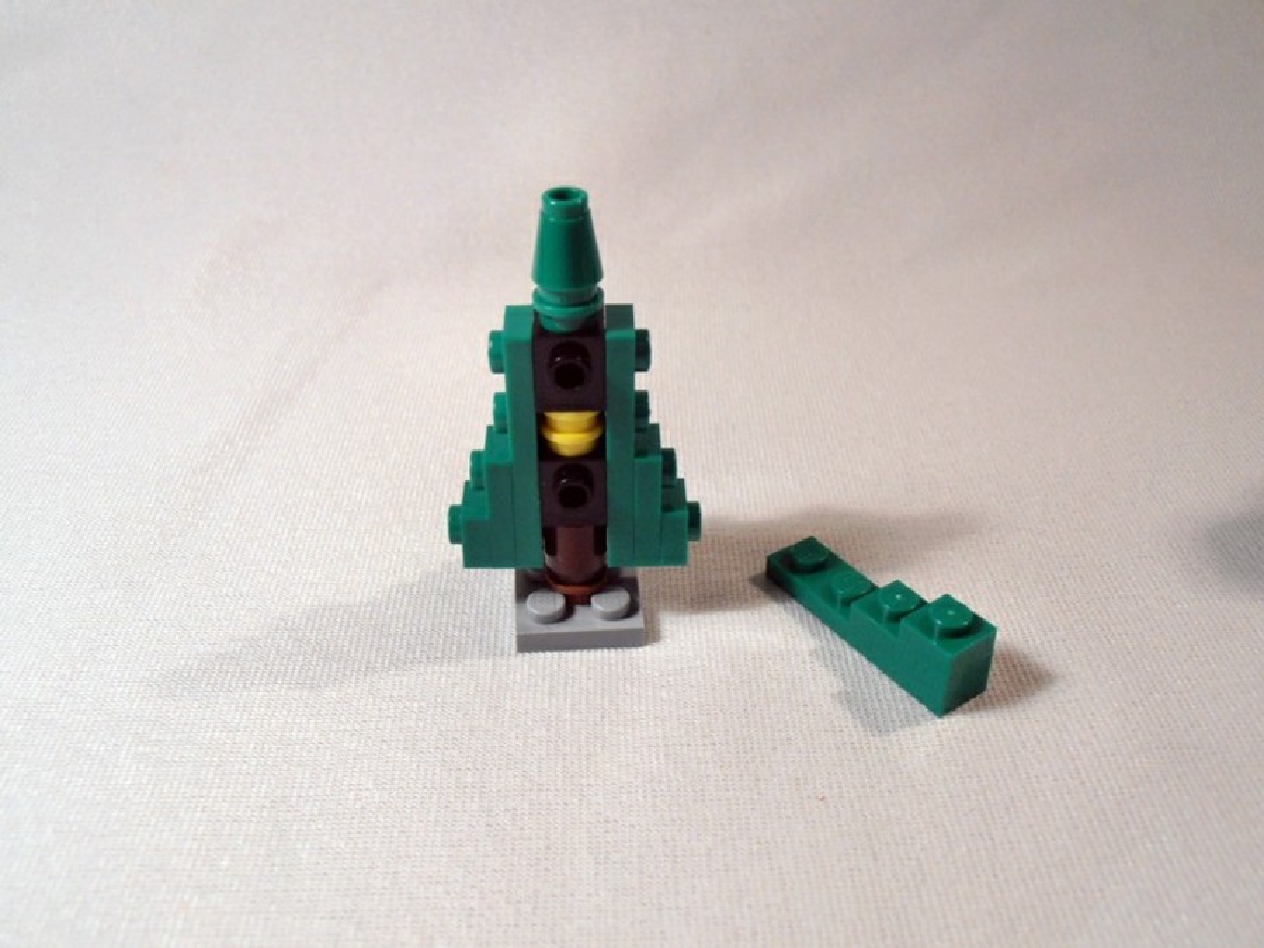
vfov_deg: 38.7
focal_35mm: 37
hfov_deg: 50.1
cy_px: 474
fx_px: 1351
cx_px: 632
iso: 80
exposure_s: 1/40
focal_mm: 6.61
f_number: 3.9
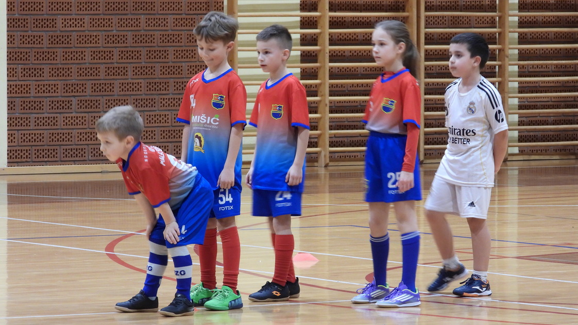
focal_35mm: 233
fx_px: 3571
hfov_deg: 9.3
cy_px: 170
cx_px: 301
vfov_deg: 5.2
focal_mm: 35.9
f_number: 4.5
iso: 400
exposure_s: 1/15
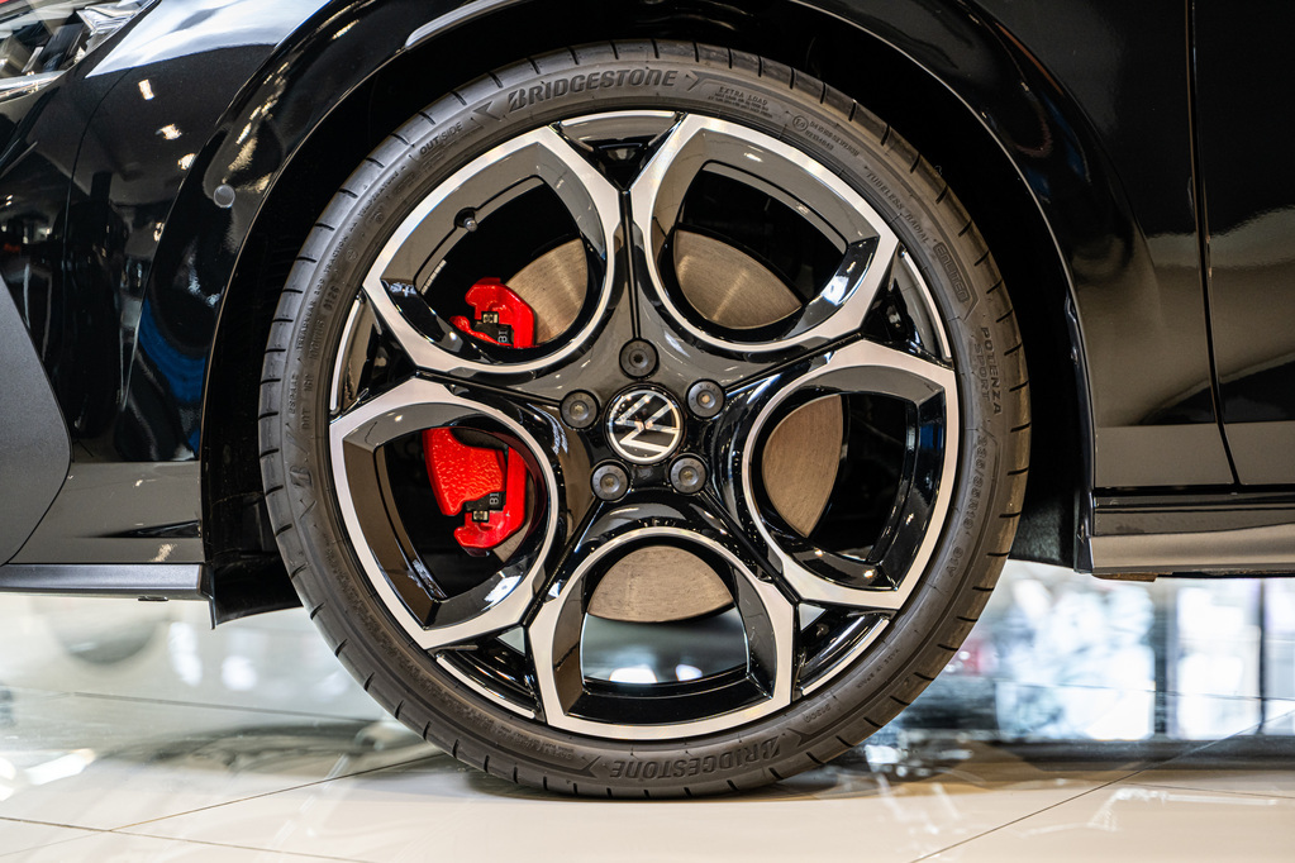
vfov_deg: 19.5
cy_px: 432
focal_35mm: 70
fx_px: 2518
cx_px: 648
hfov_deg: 28.8
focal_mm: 70
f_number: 2.8
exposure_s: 1/100
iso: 640
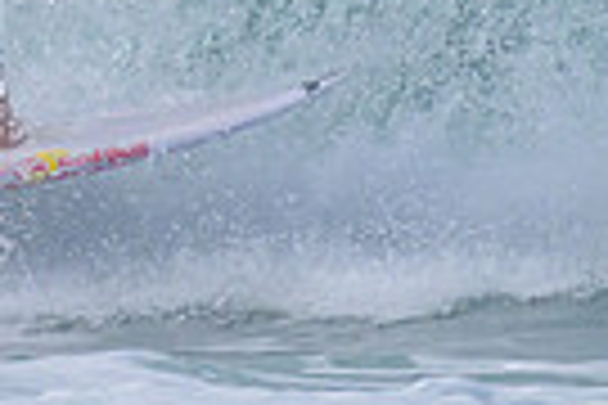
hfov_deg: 0.4
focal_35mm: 4709
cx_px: -299
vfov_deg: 0.3
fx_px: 79524
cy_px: -413
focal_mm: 800
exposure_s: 1/2000
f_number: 11
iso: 720
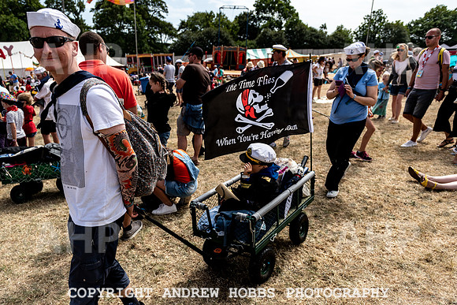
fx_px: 343
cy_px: 164
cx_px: 212
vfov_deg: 47.9
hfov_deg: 67.3
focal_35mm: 27
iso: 180
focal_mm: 24
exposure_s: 1/4000
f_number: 4
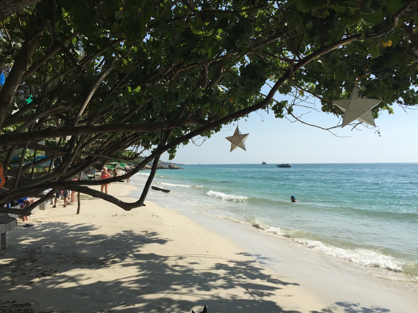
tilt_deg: +1.4
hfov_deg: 61.7
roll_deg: -0.2
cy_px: 156
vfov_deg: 48.2
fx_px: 350
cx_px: 209
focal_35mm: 29
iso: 32
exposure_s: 1/3049
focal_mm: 4.15
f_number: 2.2
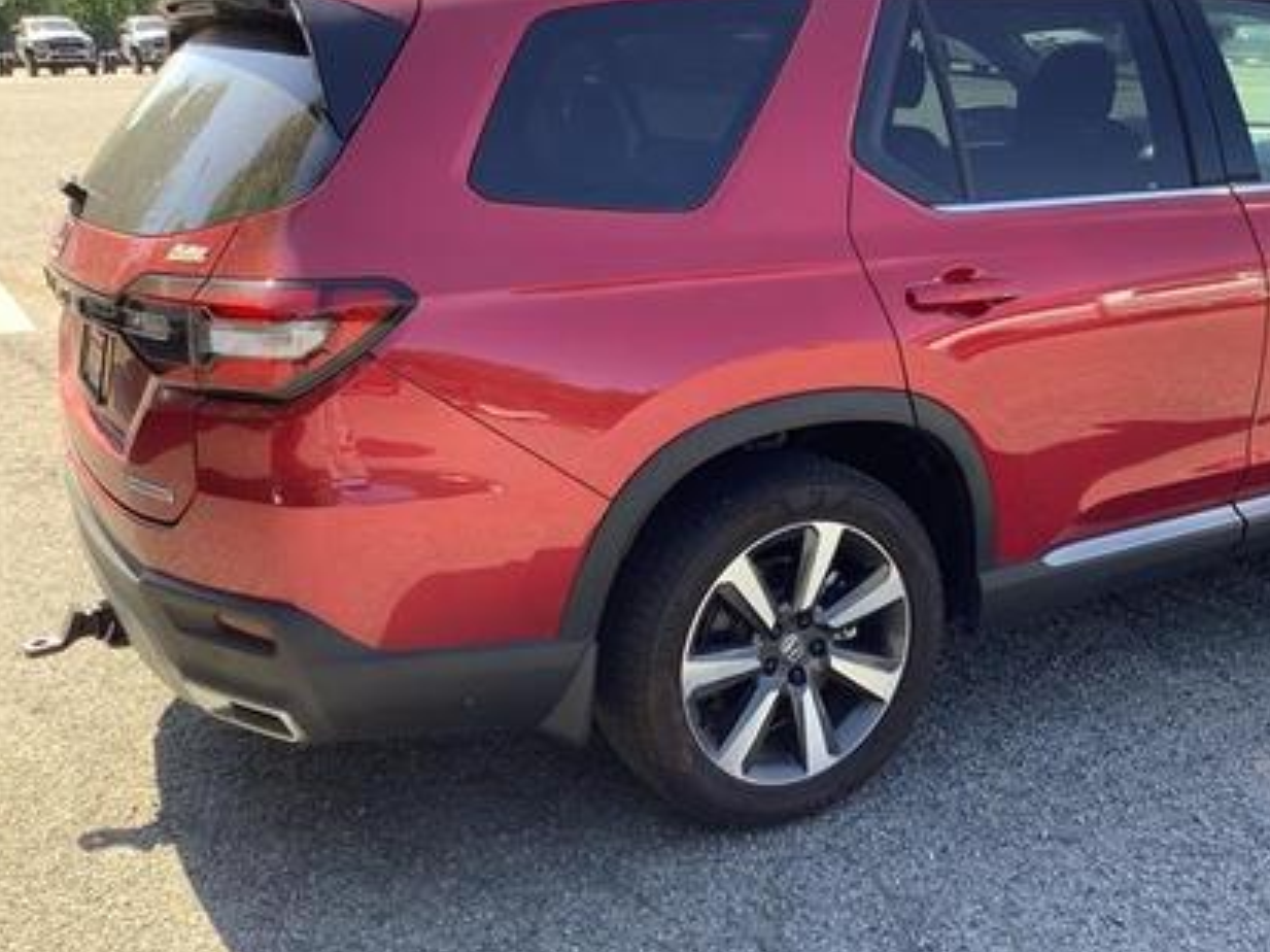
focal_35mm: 38
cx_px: 745
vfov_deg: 37.7
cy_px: 420
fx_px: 1394
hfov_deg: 48.8
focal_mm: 3.3
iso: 25
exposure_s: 1/120
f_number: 2.4
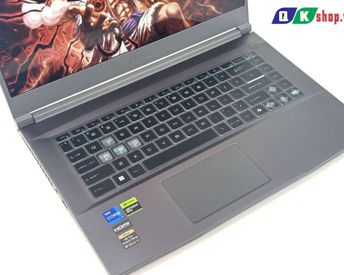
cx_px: 182
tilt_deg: -48.4
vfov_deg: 29.7
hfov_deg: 36.6
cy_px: 140
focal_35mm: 51
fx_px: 519
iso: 100
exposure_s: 1/102
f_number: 1.78
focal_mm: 6.76
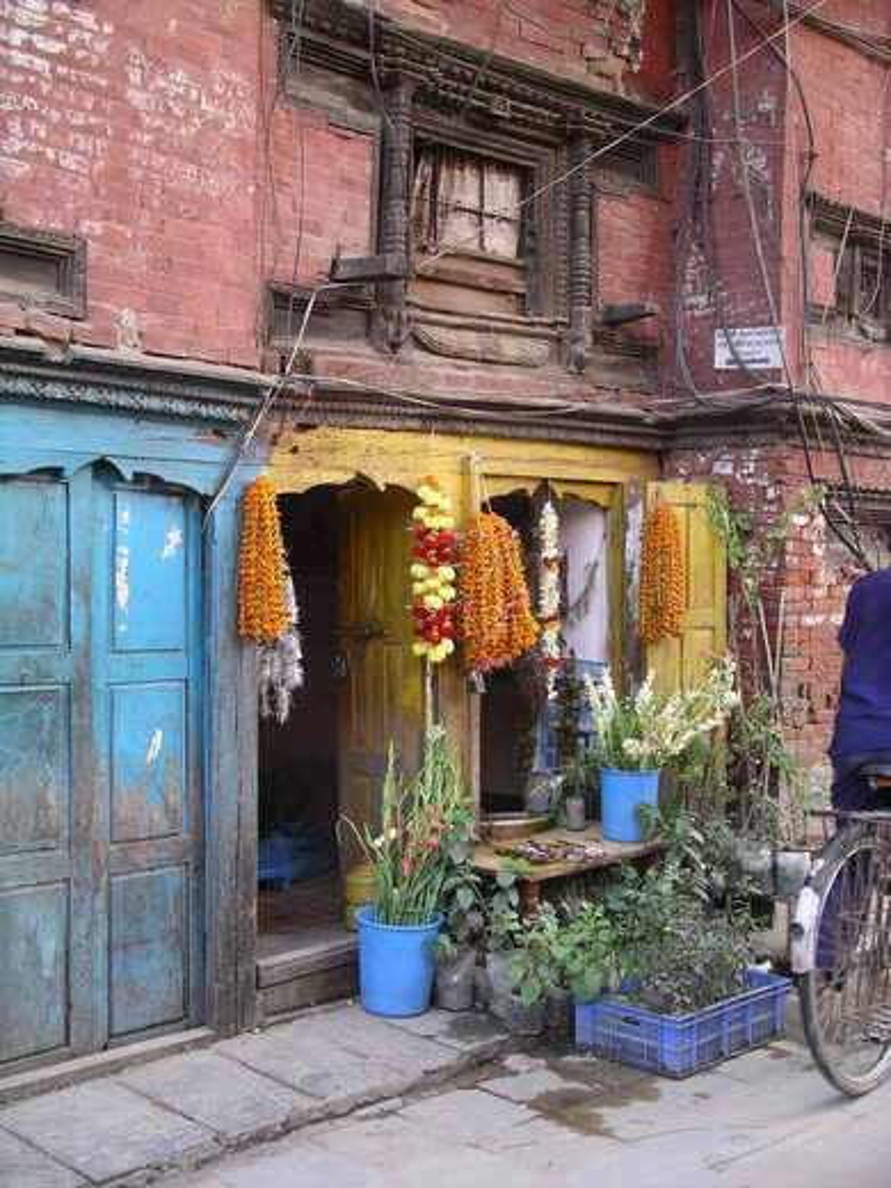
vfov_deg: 42.1
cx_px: 446
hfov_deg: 32.2
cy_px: 594
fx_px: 1544
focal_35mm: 45
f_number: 3
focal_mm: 9.3
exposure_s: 1/64
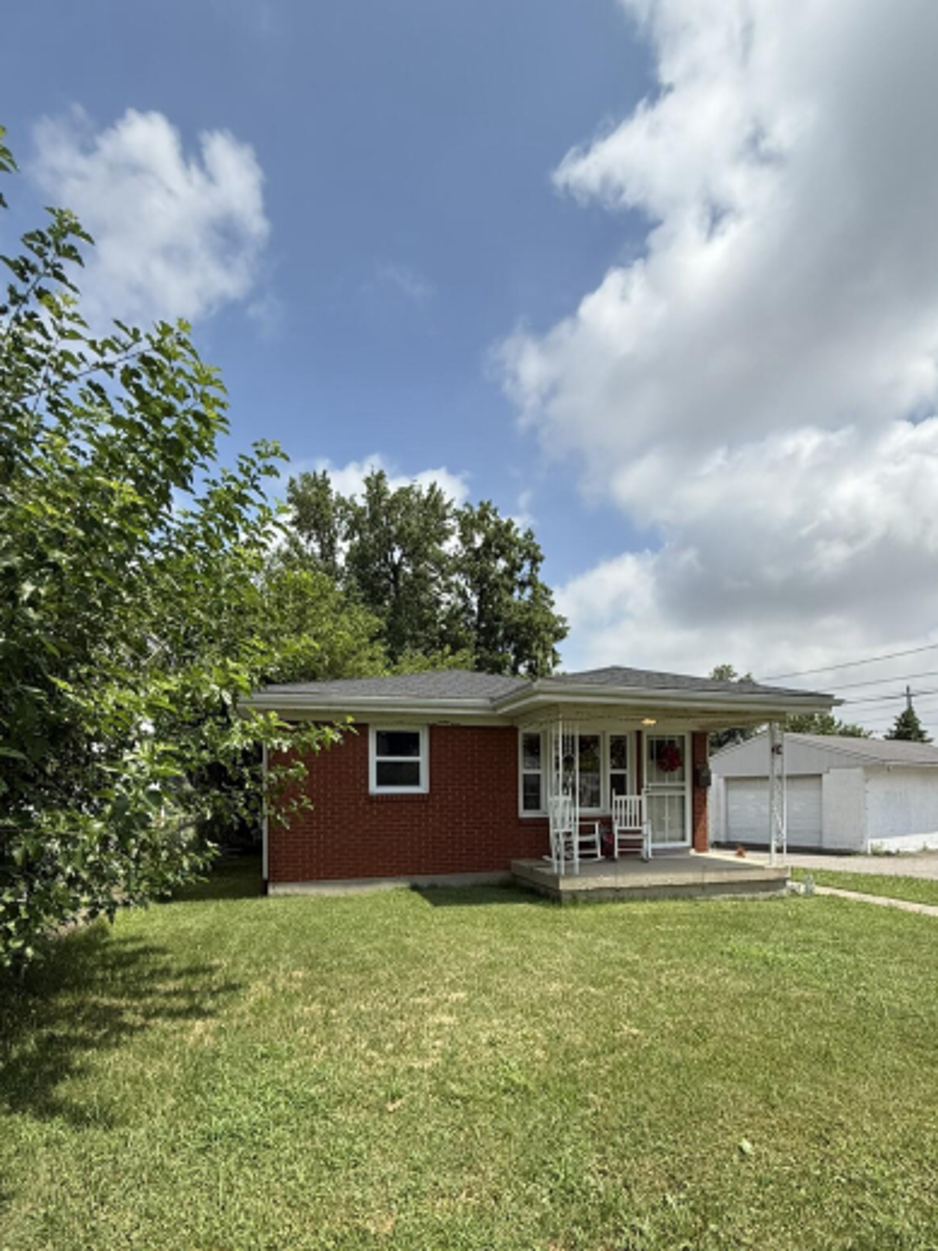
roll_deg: -0.2
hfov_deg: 71.5
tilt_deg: +0.7
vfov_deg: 85.8
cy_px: 792
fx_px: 651
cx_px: 494
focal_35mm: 18
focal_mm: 2.22
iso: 50
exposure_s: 1/1848
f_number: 2.2
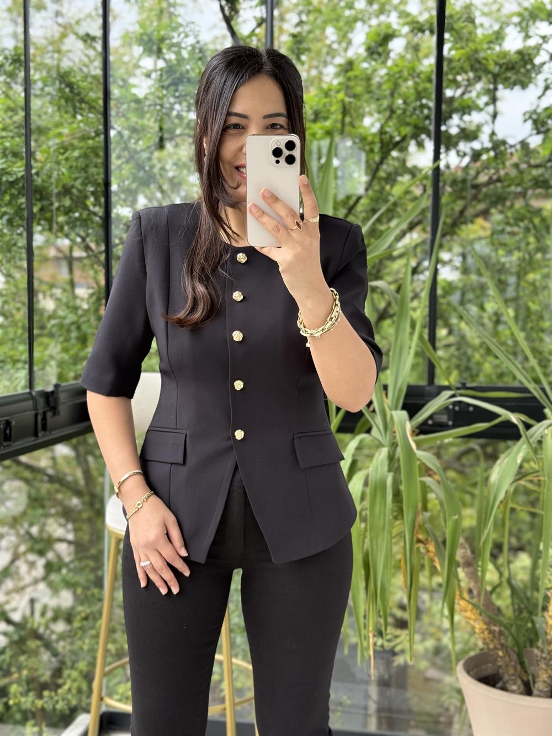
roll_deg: -0.8
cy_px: 368
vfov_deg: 39.7
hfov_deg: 30.3
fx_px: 1020
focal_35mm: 48
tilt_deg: -19.7
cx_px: 276
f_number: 1.78
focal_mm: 6.76
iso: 64
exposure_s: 1/216
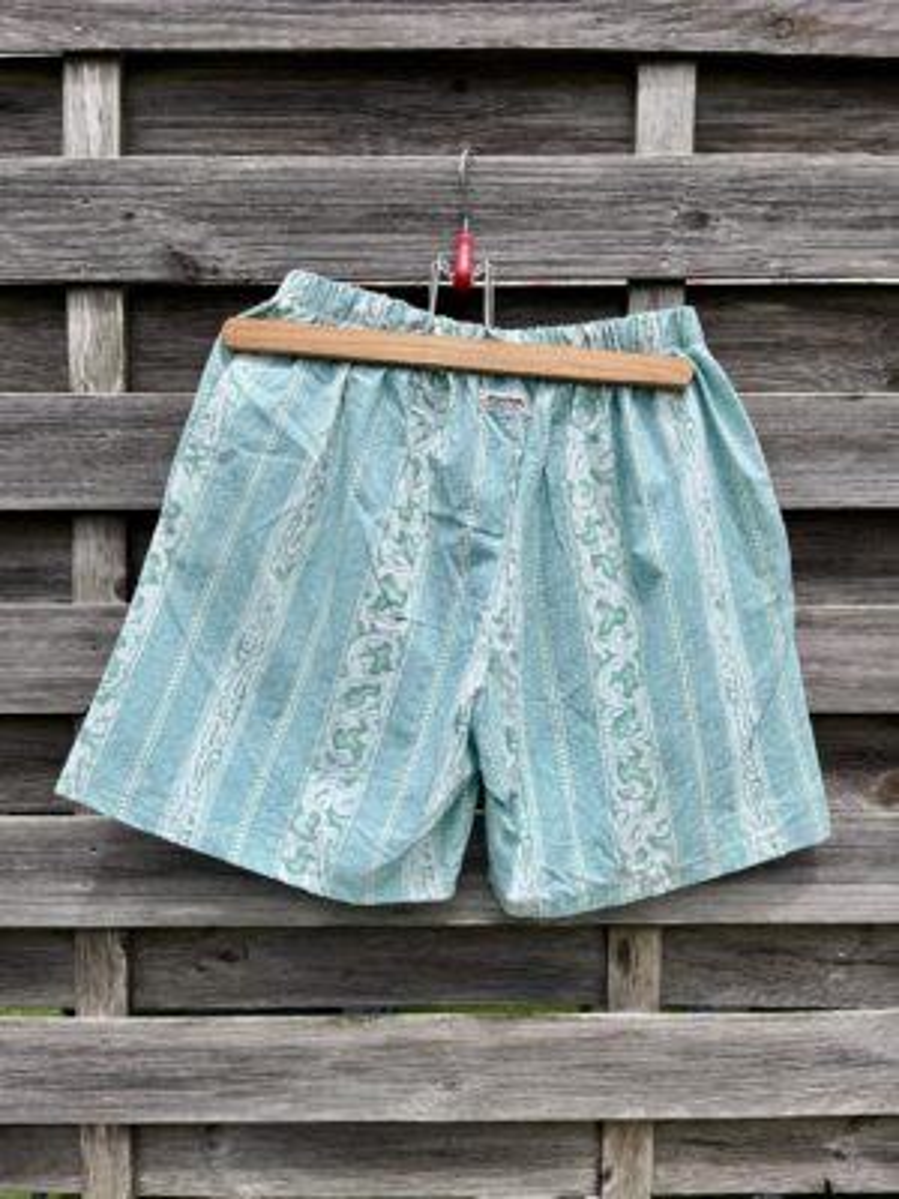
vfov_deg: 67.3
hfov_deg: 53.1
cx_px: 450
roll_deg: -1.0
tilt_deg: -4.3
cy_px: 600
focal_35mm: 26
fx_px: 900
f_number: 1.6
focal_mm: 5.1
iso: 50
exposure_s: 1/3623
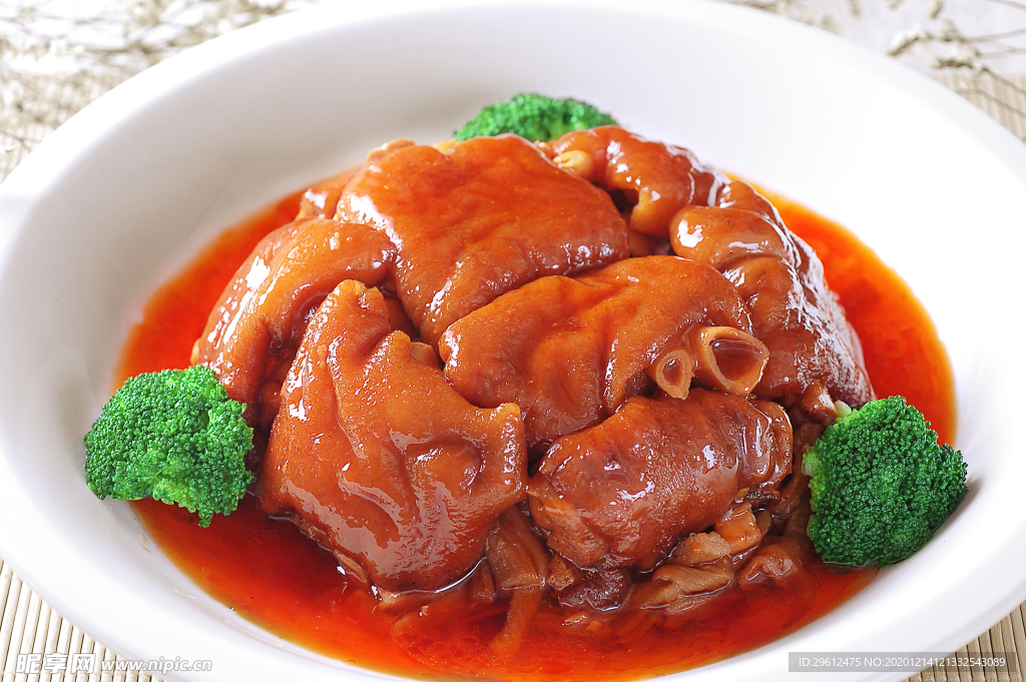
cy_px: 341
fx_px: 2563
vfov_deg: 15.2
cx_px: 513
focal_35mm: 90
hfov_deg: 22.6
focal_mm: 60
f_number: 7.1
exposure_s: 1/200
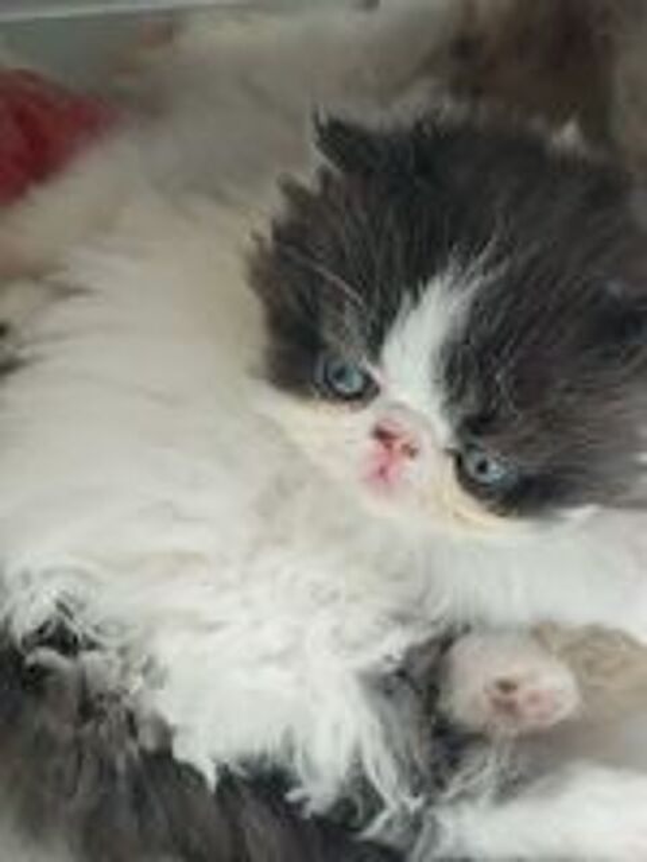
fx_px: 598
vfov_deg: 71.6
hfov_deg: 56.8
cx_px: 324
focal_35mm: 24
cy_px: 431
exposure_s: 1/73.6
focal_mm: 6.92
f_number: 1.9
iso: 1065
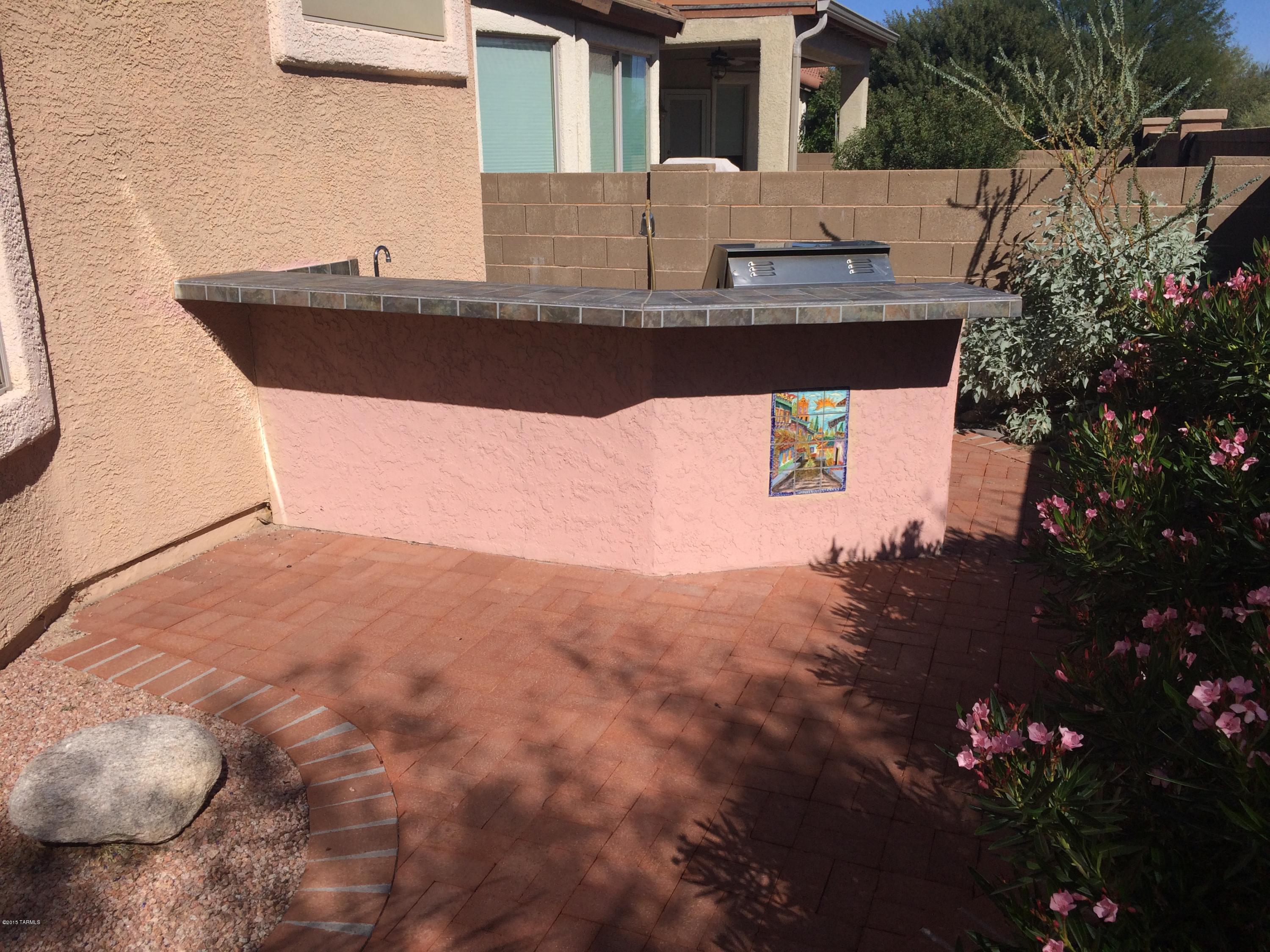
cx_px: 635
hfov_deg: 61.7
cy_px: 476
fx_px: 1064
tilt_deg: -17.5
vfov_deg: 48.2
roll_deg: +0.5
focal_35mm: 29
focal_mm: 4.15
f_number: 2.2
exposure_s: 1/3731
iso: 32
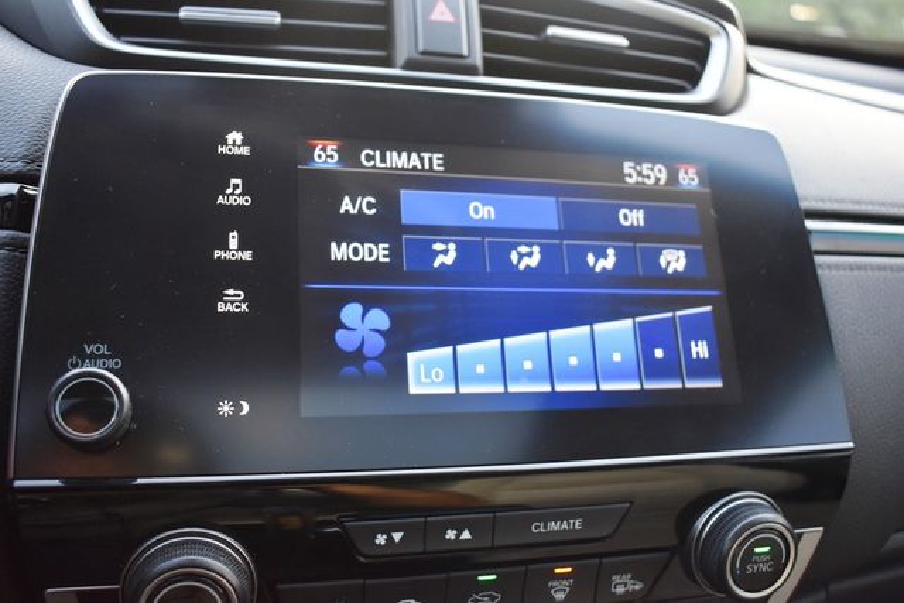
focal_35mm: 33
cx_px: 452
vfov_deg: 40.0
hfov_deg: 57.2
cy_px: 302
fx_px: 829
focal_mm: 22
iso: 800
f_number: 3.8
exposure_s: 1/160
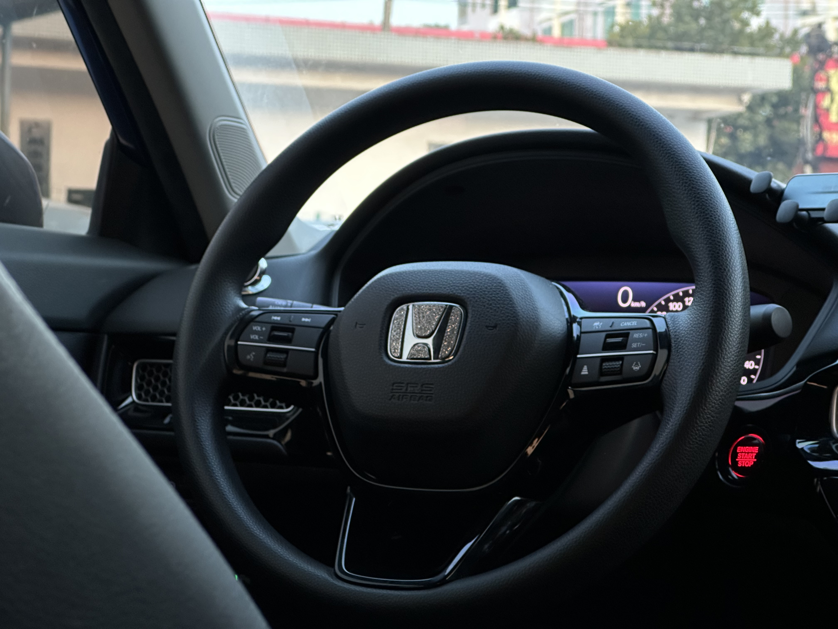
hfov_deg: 25.3
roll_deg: -1.5
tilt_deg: -0.4
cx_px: 419
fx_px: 1864
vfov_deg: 19.1
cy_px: 314
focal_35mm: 77
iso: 125
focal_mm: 9
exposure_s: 1/60
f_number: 2.8
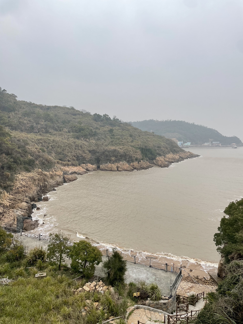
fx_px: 243
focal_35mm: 26
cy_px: 162
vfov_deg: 67.3
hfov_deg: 53.1
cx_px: 122
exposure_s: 1/703
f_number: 1.6
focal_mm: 4.2
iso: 32
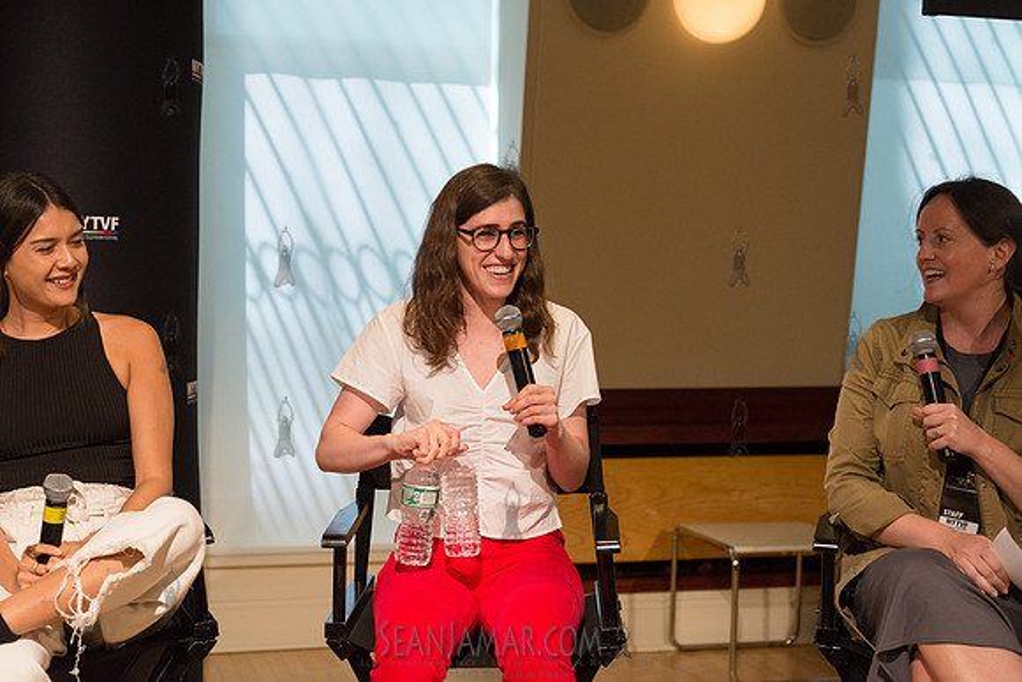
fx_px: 1760
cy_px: 341
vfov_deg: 21.9
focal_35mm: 62
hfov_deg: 32.4
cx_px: 511
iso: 2500
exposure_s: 1/500
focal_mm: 62
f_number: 4
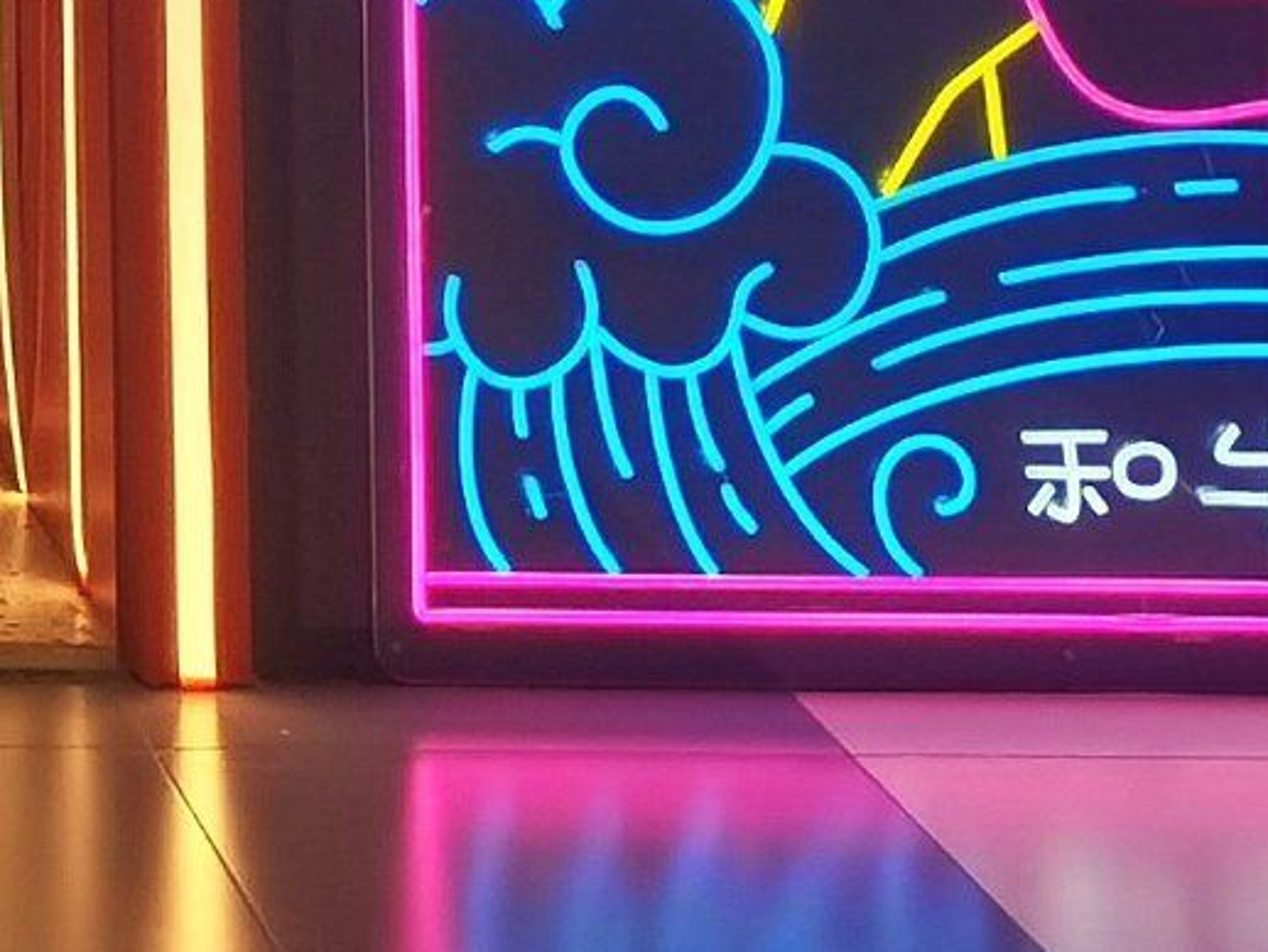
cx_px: -1026
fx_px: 6192
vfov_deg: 8.0
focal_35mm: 169
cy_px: -1509
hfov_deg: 10.9
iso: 50
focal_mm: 5.58
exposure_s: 1/769
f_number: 1.8
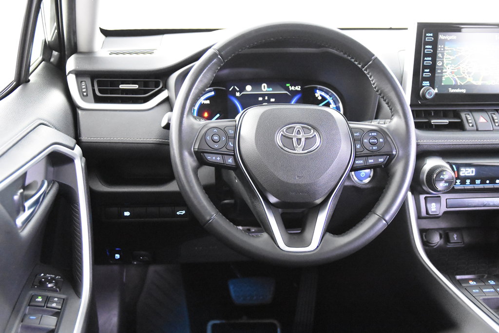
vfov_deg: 31.9
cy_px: 166
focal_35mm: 42
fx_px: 582
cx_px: 250
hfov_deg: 46.4
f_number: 3.2
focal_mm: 28
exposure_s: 1/40
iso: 12800
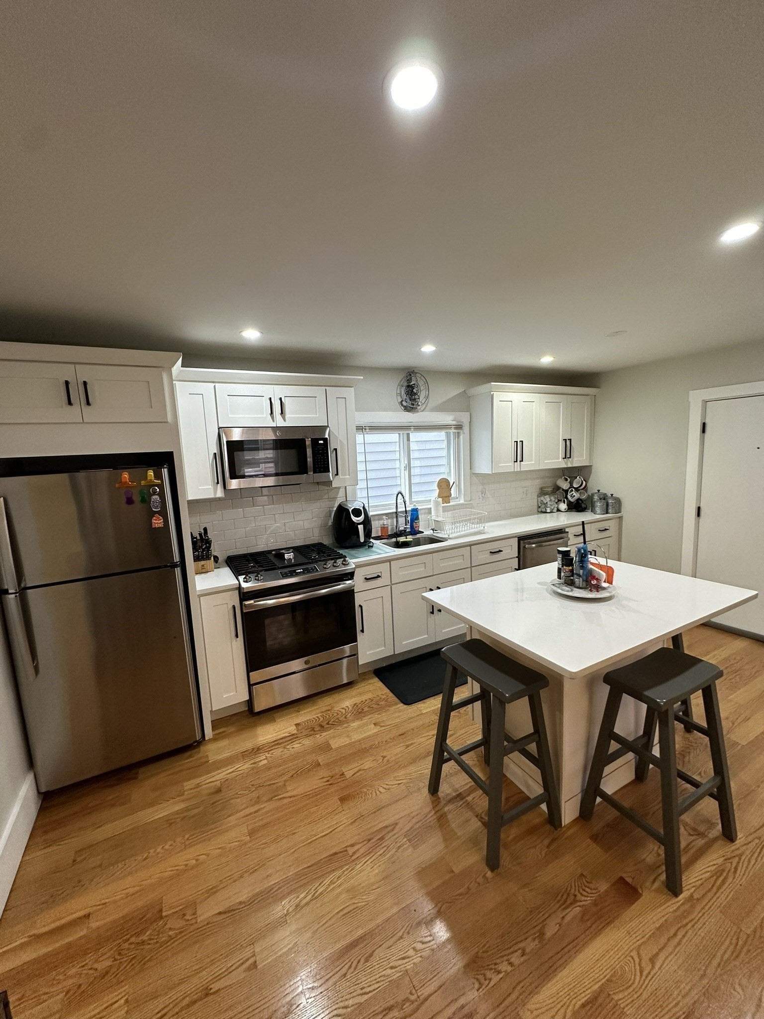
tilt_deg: -7.1
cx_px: 382
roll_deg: +2.6
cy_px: 510
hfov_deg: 85.7
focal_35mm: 14
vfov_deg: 102.1
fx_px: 412
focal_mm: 2.22
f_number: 2.2
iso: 160
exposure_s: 1/60
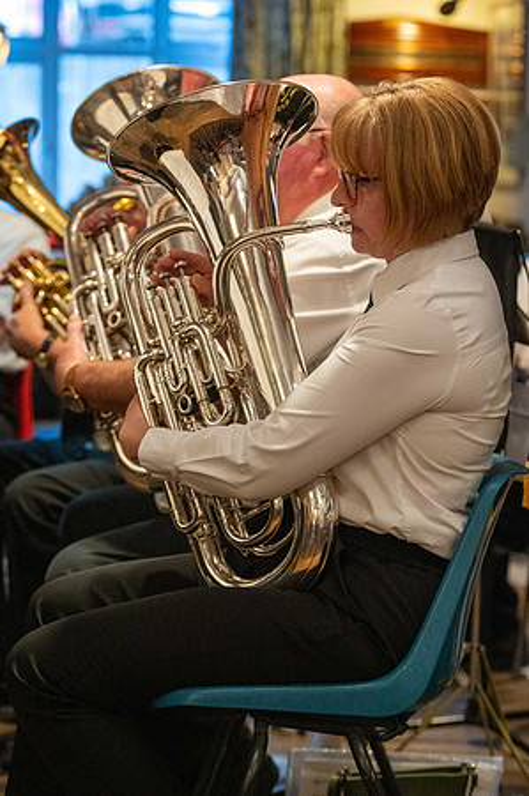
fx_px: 2253
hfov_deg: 13.4
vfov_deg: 20.0
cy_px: 398
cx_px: 264
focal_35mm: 102
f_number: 5
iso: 12800
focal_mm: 102
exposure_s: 1/250
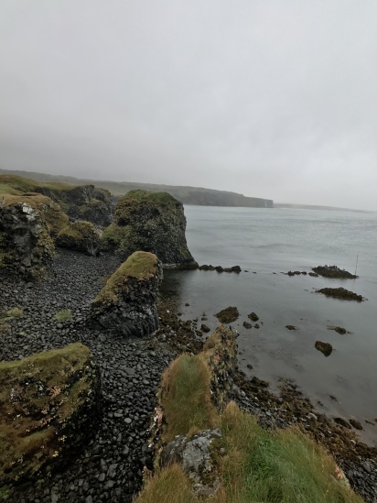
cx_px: 188
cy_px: 252
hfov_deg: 49.8
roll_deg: -3.0
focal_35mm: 28
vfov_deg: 63.4
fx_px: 406
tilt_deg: -8.3
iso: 20
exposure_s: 1/798
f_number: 1.8
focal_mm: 3.99
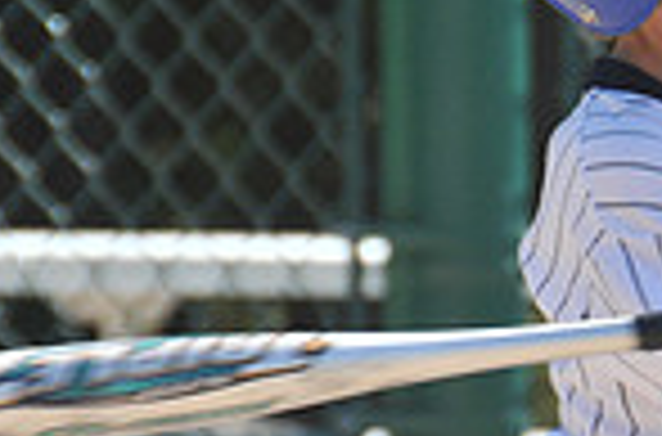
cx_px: 639
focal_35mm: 1186
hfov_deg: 1.7
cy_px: 384
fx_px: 21739
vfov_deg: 1.2
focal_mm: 200
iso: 200
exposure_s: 1/500
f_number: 5.6
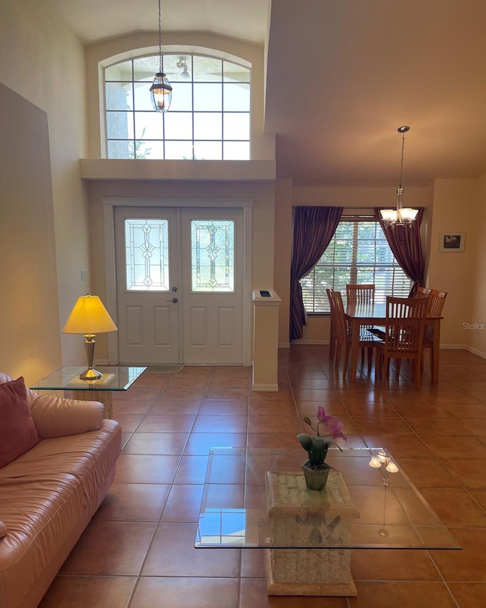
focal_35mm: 27
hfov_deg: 53.2
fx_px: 485
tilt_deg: -8.4
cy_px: 326
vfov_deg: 64.0
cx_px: 250
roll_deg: -0.1
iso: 50
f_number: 1.6
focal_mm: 5.1
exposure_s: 1/120
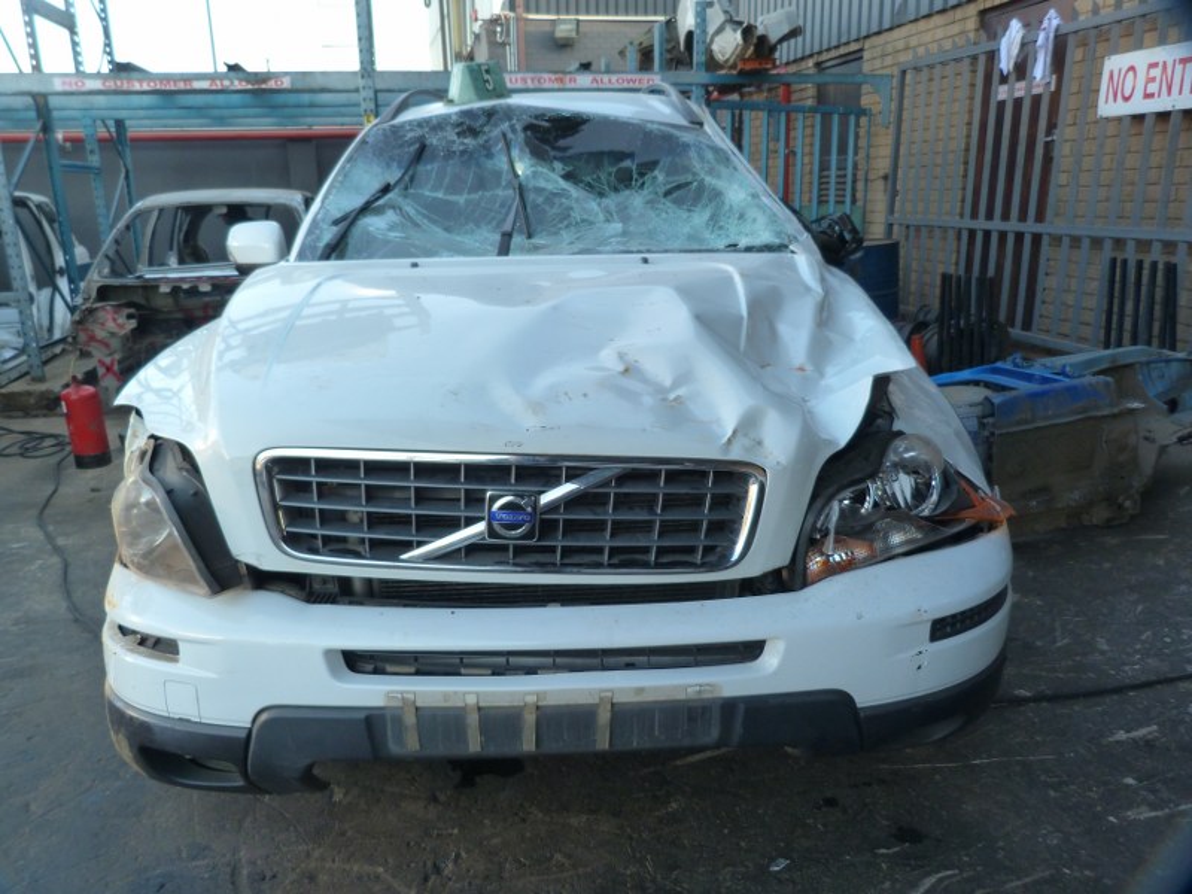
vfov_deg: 54.9
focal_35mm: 25
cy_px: 447
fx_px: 861
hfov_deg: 69.4
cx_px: 596
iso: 125
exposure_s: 1/80
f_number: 2.8
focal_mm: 4.5
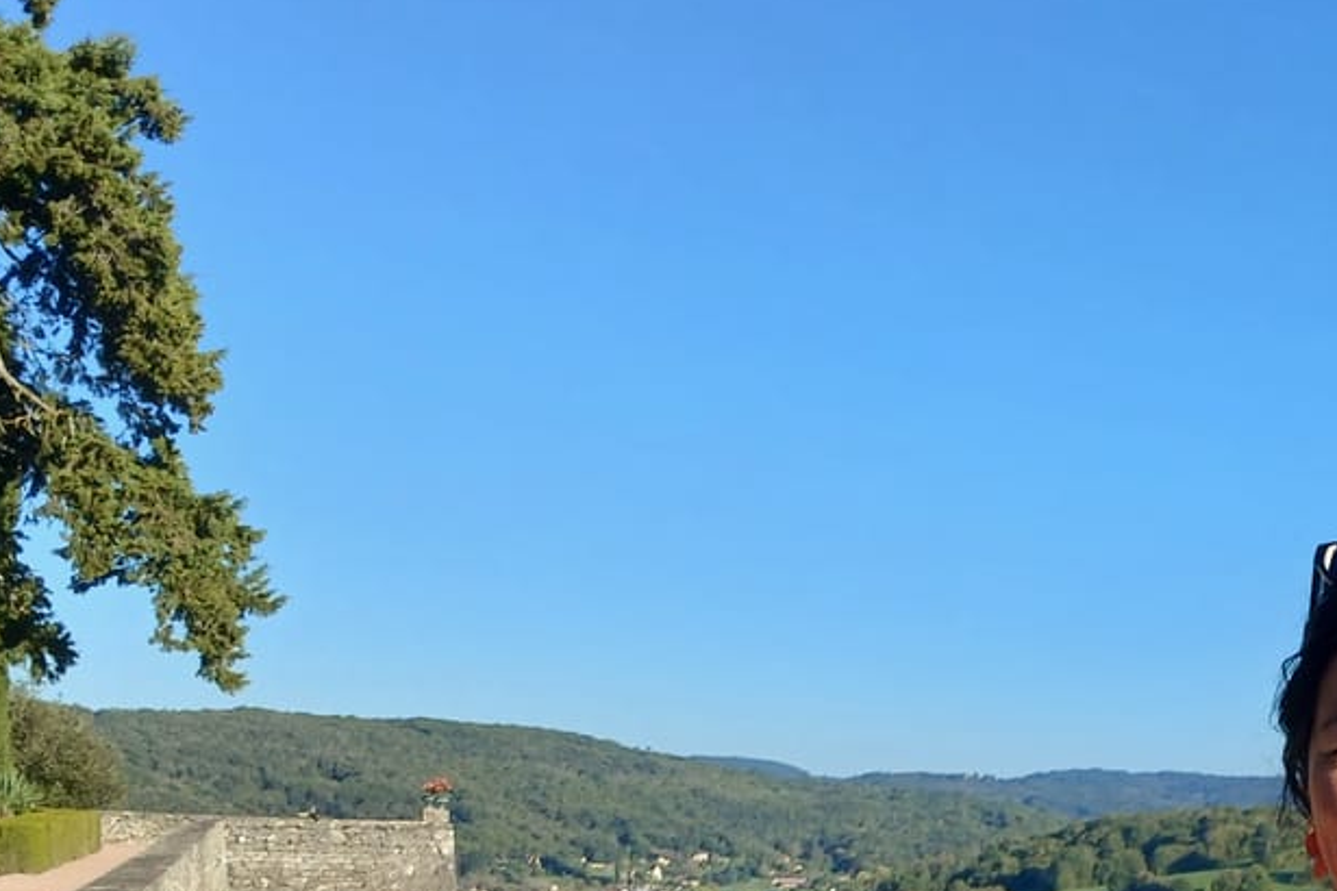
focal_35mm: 66
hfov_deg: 28.6
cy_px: 964
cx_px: 1341
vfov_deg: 19.8
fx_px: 2451
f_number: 1.8
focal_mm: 3.98
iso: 20
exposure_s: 1/519
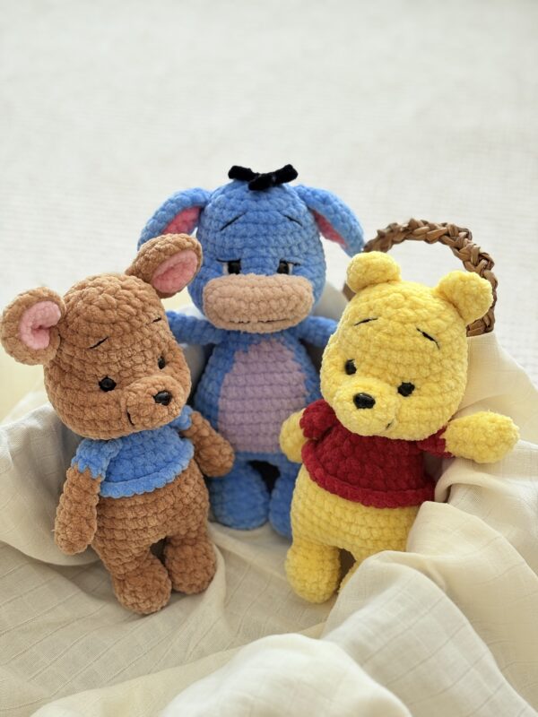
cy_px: 358
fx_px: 1078
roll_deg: +1.2
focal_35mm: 52
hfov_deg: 28.0
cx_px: 269
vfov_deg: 36.8
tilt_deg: -38.0
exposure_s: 1/81
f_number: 1.6
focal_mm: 5.96
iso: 50
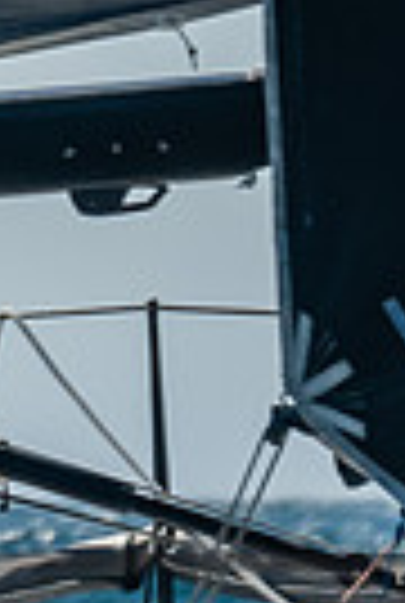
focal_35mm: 1307
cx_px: -1121
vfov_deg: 1.6
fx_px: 21941
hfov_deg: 1.1
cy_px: 282
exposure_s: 1/500
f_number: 6.3
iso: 160
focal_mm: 115
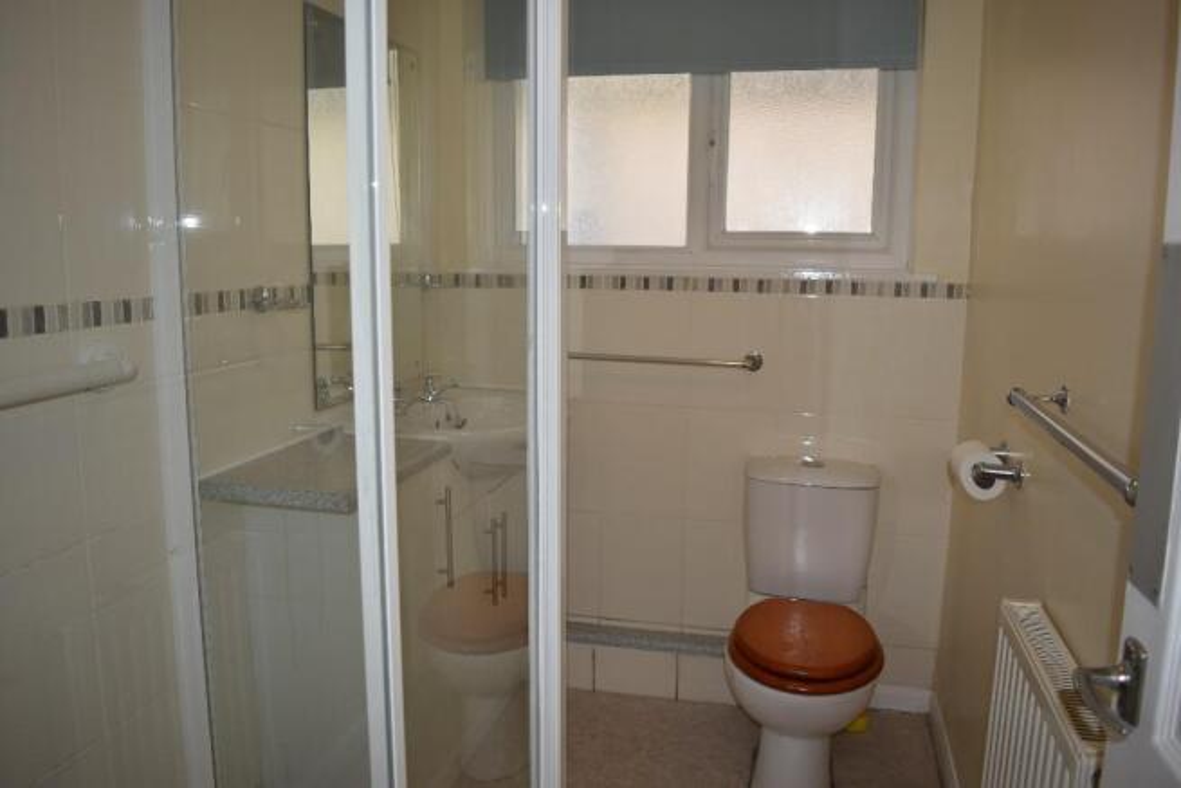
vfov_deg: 48.0
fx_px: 886
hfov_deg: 67.4
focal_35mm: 27
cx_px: 590
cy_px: 394
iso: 100
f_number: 3.5
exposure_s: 1/60
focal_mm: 18
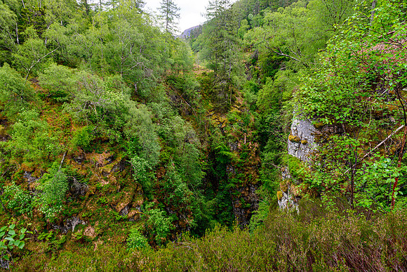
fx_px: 271
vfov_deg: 53.2
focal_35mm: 24
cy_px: 136
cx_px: 204
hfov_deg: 73.7
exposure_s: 1/25
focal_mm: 24
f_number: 7.1
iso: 360
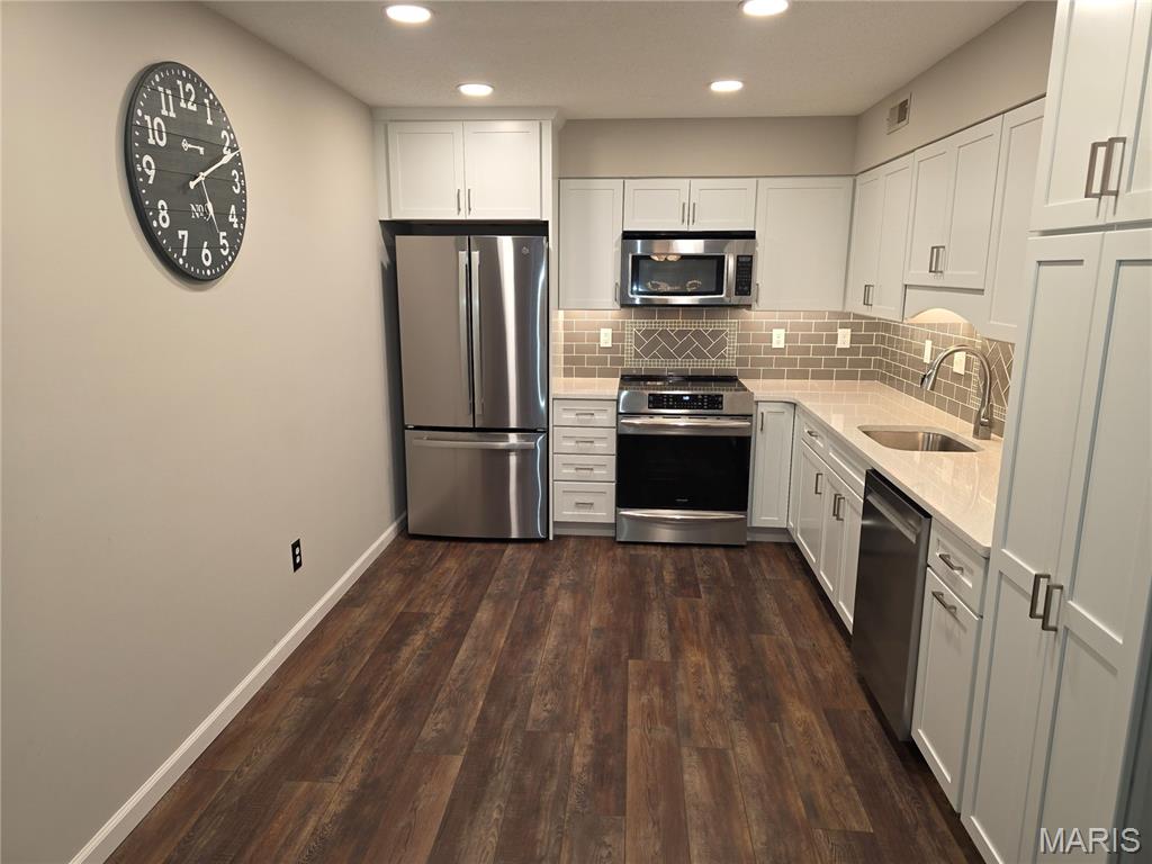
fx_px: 765
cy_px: 432
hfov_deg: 73.9
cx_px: 576
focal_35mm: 23
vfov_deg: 58.9
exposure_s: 1/60
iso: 100
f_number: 1.7
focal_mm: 6.3
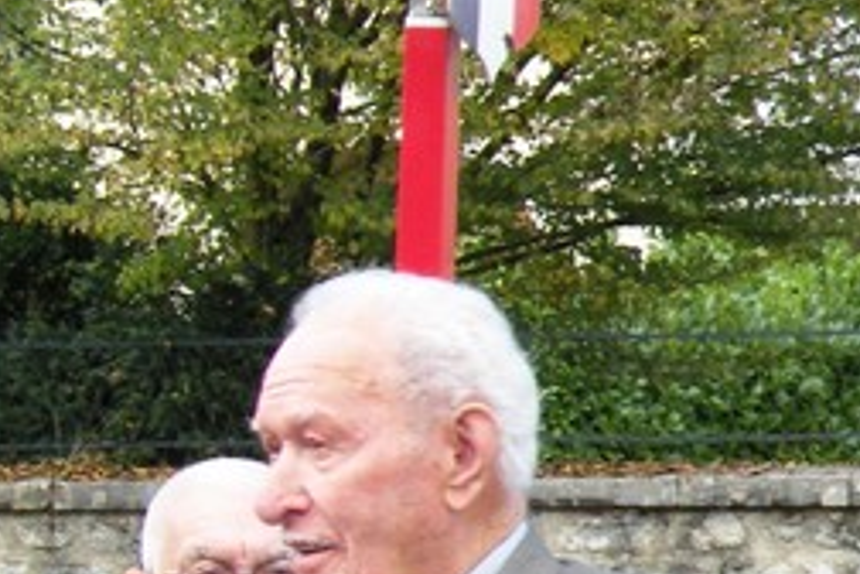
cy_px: 718
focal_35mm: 221
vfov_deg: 6.2
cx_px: -479
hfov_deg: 9.0
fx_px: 5279
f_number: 3.5
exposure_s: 1/102
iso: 64
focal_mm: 11.9
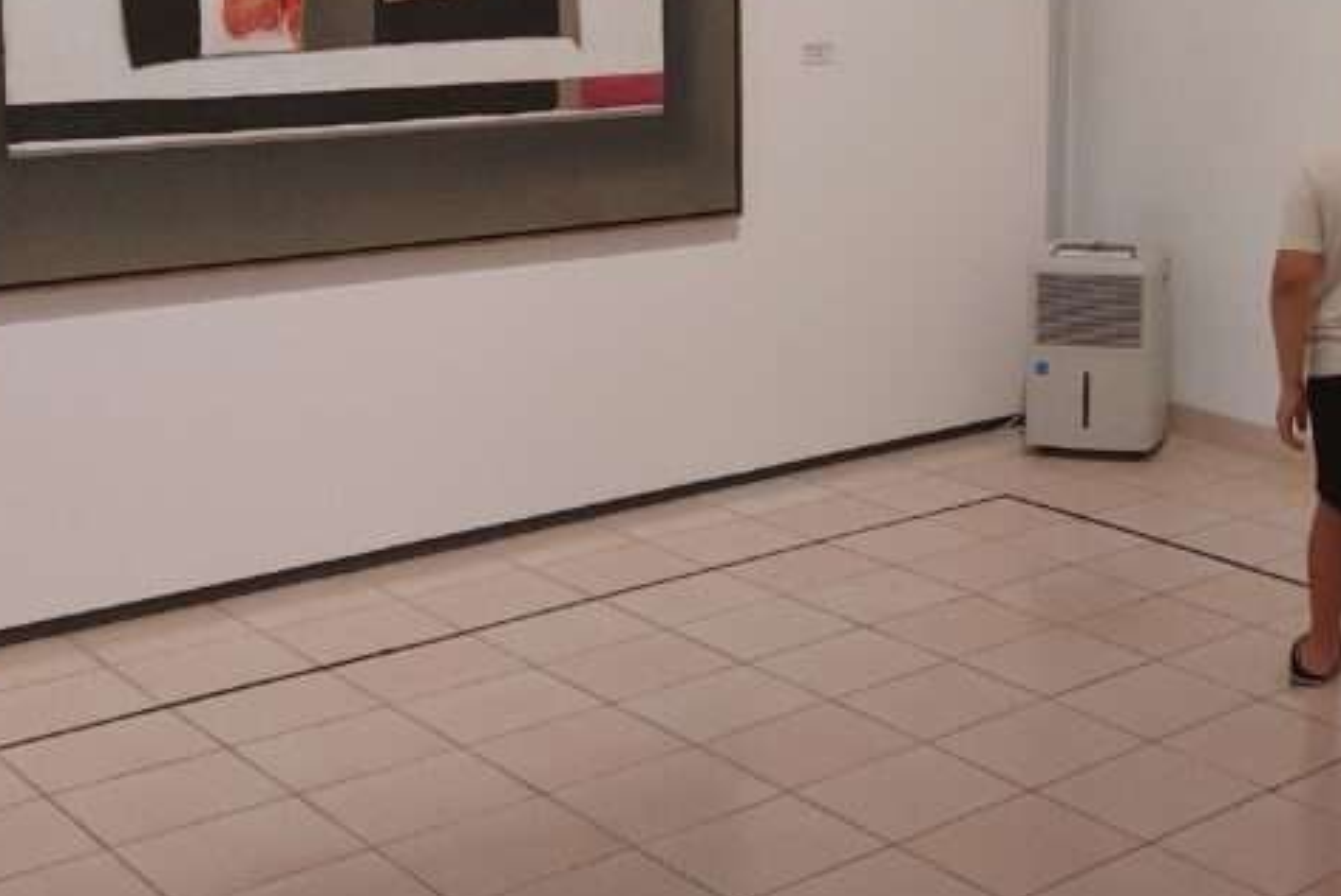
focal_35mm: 54
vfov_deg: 24.4
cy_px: 99
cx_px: 1230
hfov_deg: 34.6
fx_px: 2013
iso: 320
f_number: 1.8
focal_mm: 5.23
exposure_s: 1/50
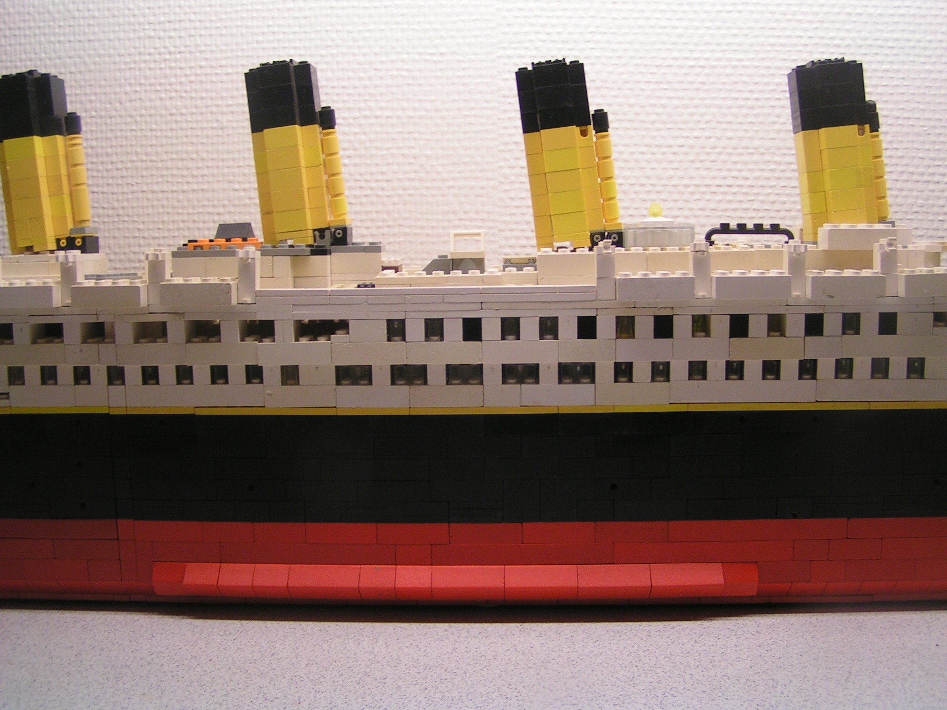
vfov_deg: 37.7
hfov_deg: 49.0
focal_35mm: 38
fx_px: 1040
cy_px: 355
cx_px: 474
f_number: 2.8
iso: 64
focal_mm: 5.8
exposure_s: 1/40
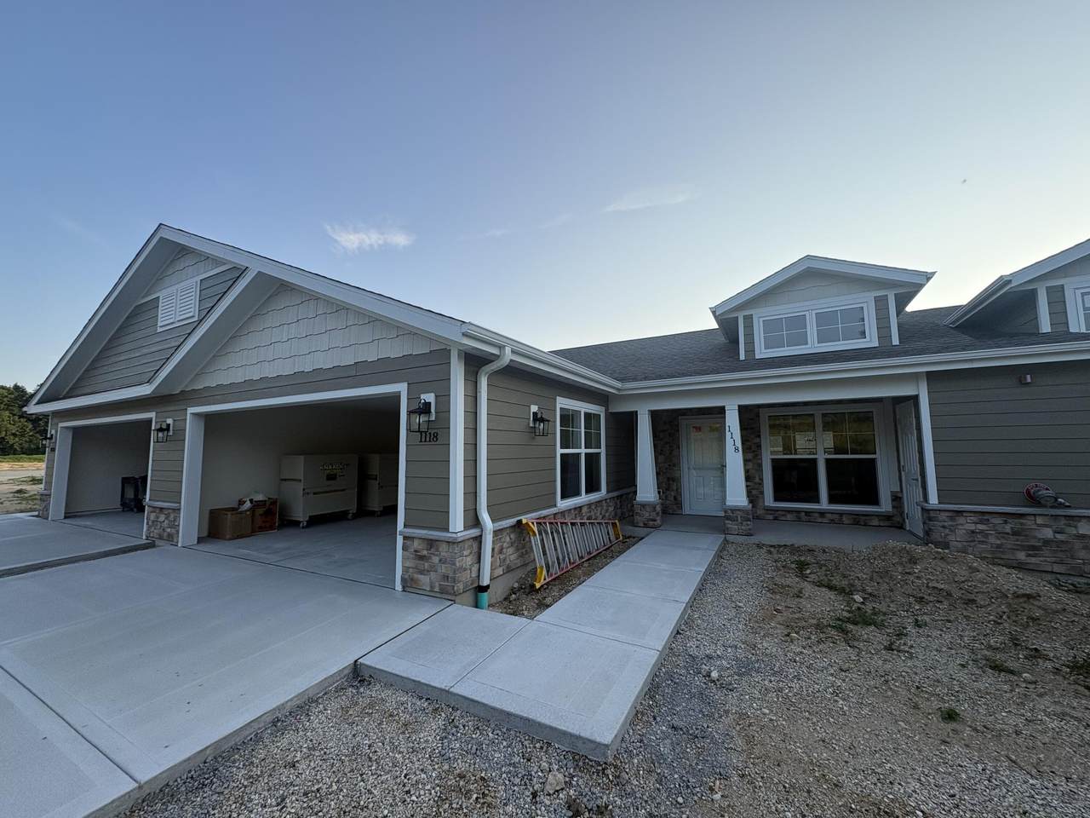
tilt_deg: +5.8
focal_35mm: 14
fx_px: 441
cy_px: 409
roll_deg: +1.1
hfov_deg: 102.1
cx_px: 545
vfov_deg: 85.7
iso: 40
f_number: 2.2
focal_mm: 2.22
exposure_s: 1/561
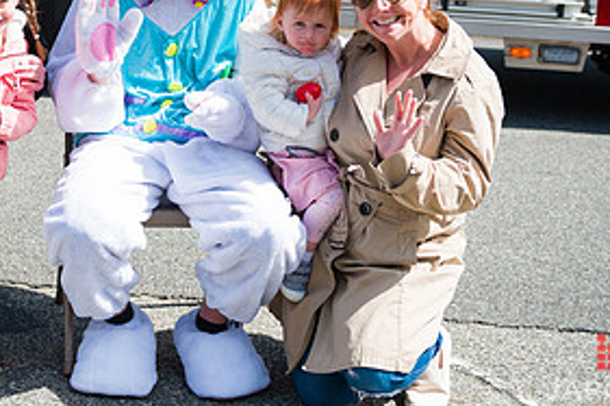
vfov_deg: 20.1
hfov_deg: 29.8
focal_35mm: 66
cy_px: 28
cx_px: 122
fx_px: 1118
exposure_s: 1/2500
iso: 200
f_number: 4
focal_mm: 32
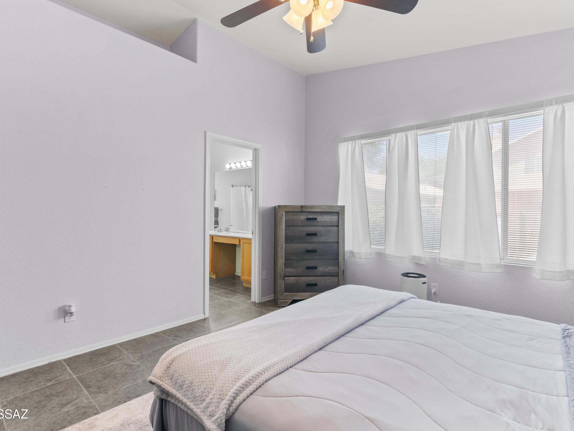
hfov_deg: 87.7
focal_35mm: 18
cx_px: 274
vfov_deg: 71.6
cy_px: 211
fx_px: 299
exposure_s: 1/8
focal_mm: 16
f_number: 18
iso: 2000
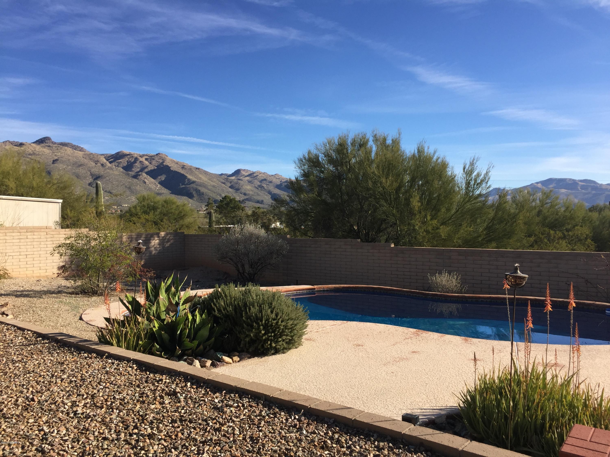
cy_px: 228
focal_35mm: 29
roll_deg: -0.7
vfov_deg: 48.2
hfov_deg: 61.7
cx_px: 305
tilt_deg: +0.5
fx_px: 511
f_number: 2.2
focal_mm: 4.15
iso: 32
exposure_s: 1/1522
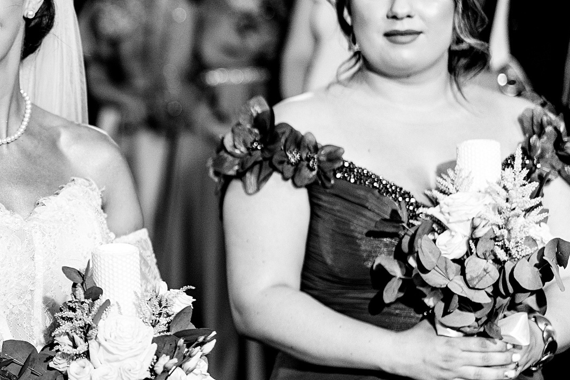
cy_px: 207
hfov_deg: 16.5
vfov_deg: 11.4
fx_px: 1900
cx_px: -73
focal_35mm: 120
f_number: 1.4
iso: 640
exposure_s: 1/250
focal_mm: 50
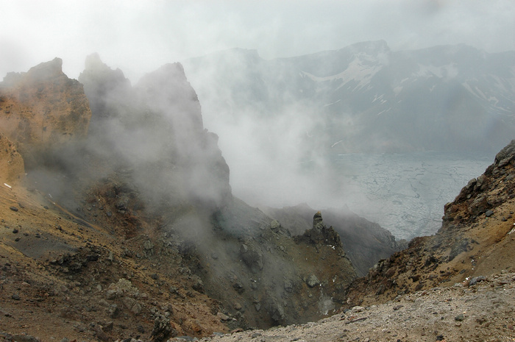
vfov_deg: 39.9
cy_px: 171
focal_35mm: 33
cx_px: 258
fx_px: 472
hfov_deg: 57.3
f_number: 11
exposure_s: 1/60
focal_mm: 22
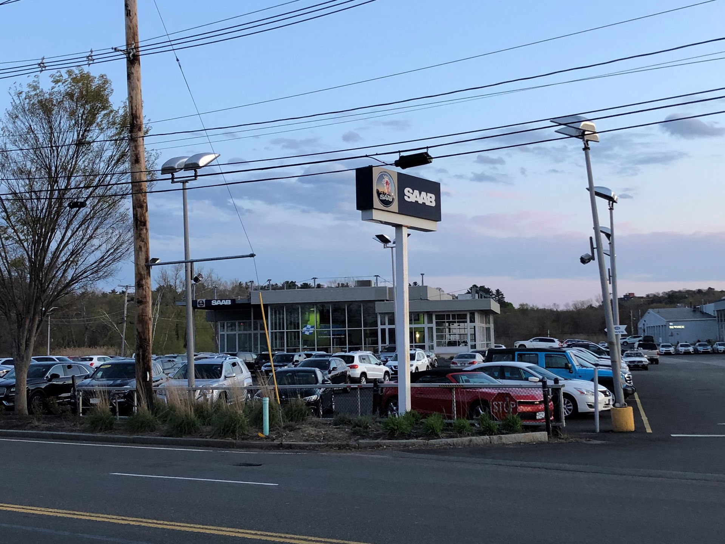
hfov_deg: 63.4
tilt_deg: +7.8
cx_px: 362
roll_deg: +2.8
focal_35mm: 28
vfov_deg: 49.8
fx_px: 587
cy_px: 272
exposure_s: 1/24
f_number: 1.8
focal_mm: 3.99
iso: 32
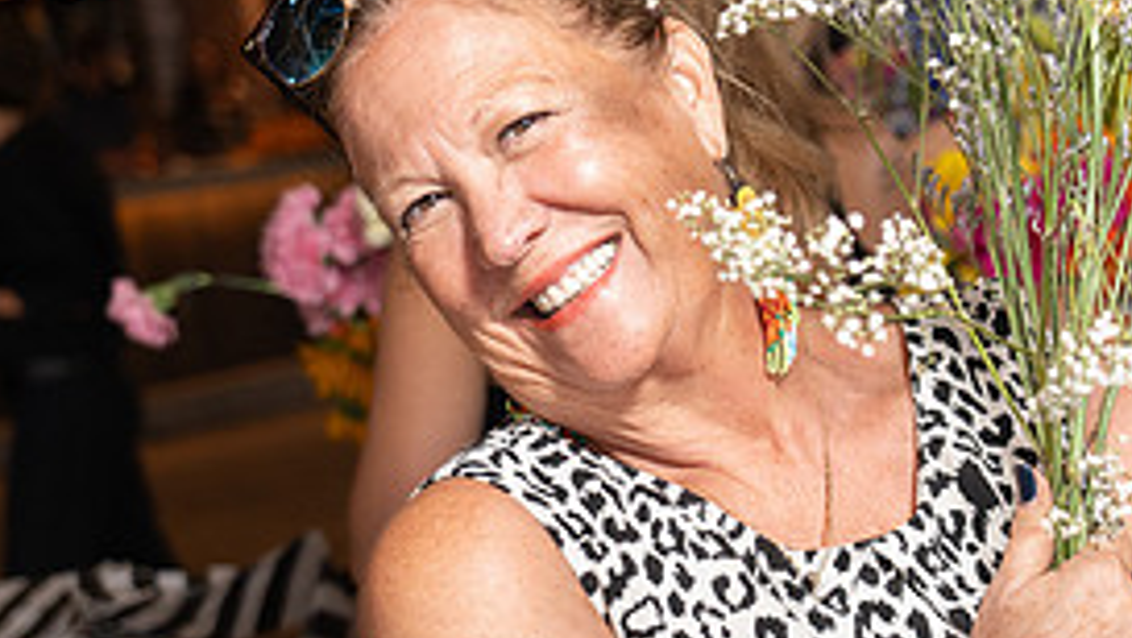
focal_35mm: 109
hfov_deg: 19.2
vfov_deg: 11.1
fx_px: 3274
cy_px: 437
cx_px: 1062
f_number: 4
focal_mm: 49
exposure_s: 1/125
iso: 1250
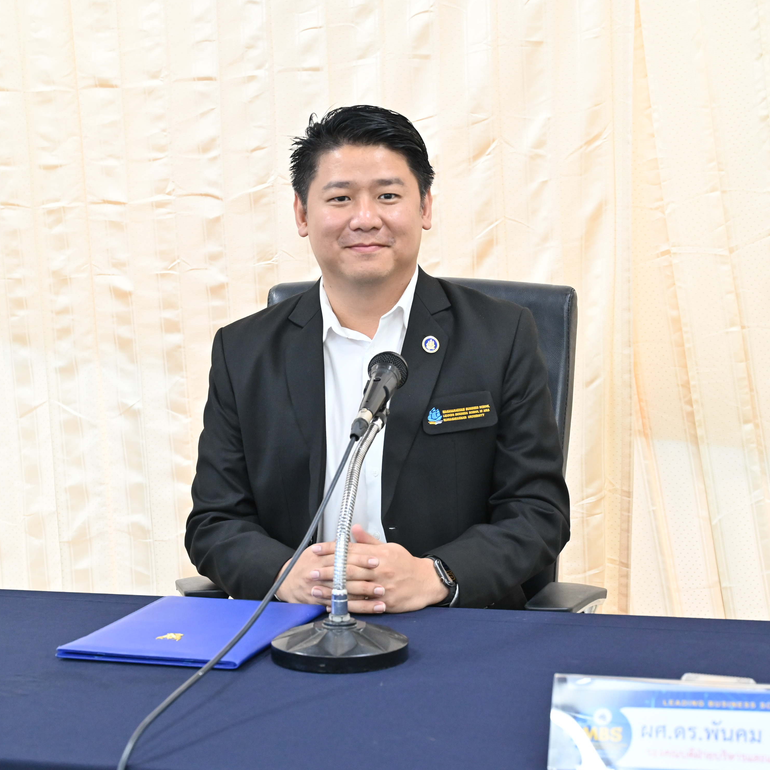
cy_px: 388
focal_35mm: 62
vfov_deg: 27.7
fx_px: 1560
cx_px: 371
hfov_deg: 27.7
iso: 3200
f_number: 5.6
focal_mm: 48
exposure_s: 1/40
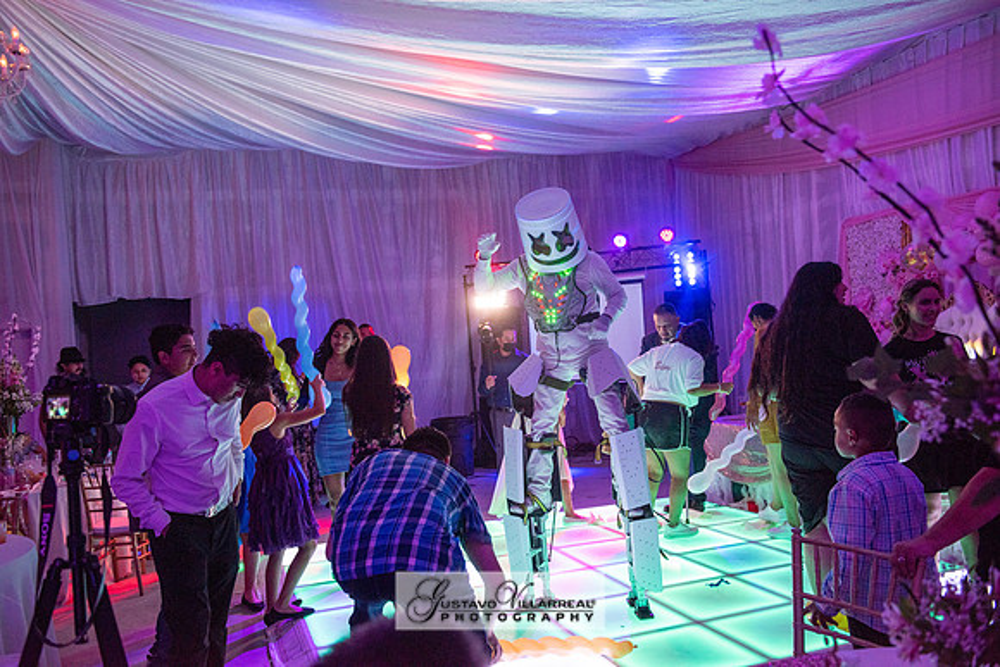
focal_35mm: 31
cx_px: 500
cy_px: 334
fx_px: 861
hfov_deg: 60.3
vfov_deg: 42.3
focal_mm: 31
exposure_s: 1/160
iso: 1250
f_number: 4
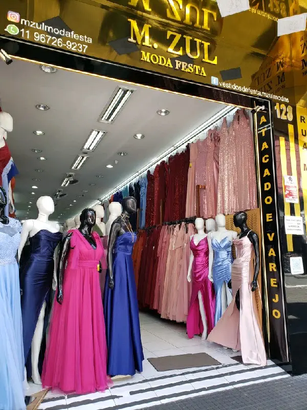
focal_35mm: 26
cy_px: 205
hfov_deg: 53.1
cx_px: 154
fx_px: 307
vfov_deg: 67.3
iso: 64
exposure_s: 1/120
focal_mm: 4.3
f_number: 2.4
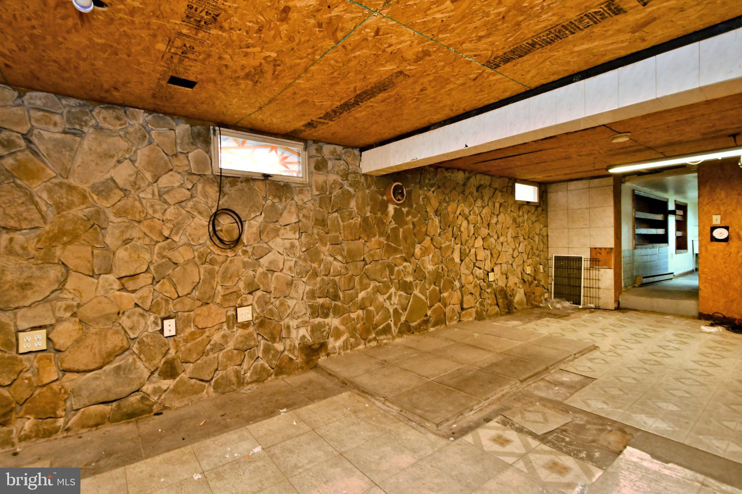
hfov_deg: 96.7
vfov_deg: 73.7
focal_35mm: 16
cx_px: 371
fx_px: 330
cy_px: 247
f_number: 3.5
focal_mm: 11
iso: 1000
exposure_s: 1/30
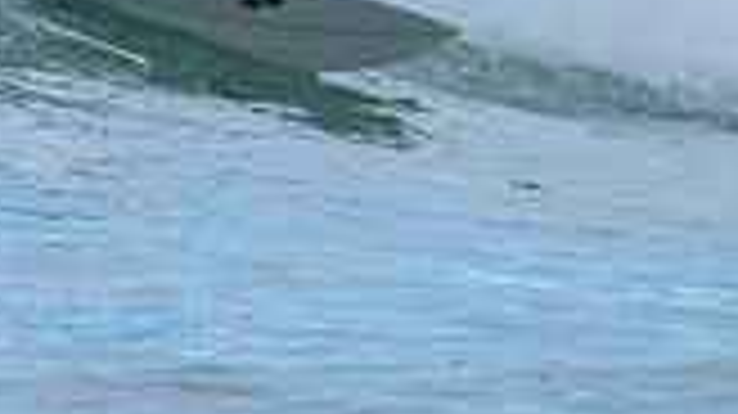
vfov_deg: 0.6
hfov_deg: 1.1
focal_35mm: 2041
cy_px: -209
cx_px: -27
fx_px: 39914
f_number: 11
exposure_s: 1/1250
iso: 4000
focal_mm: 550
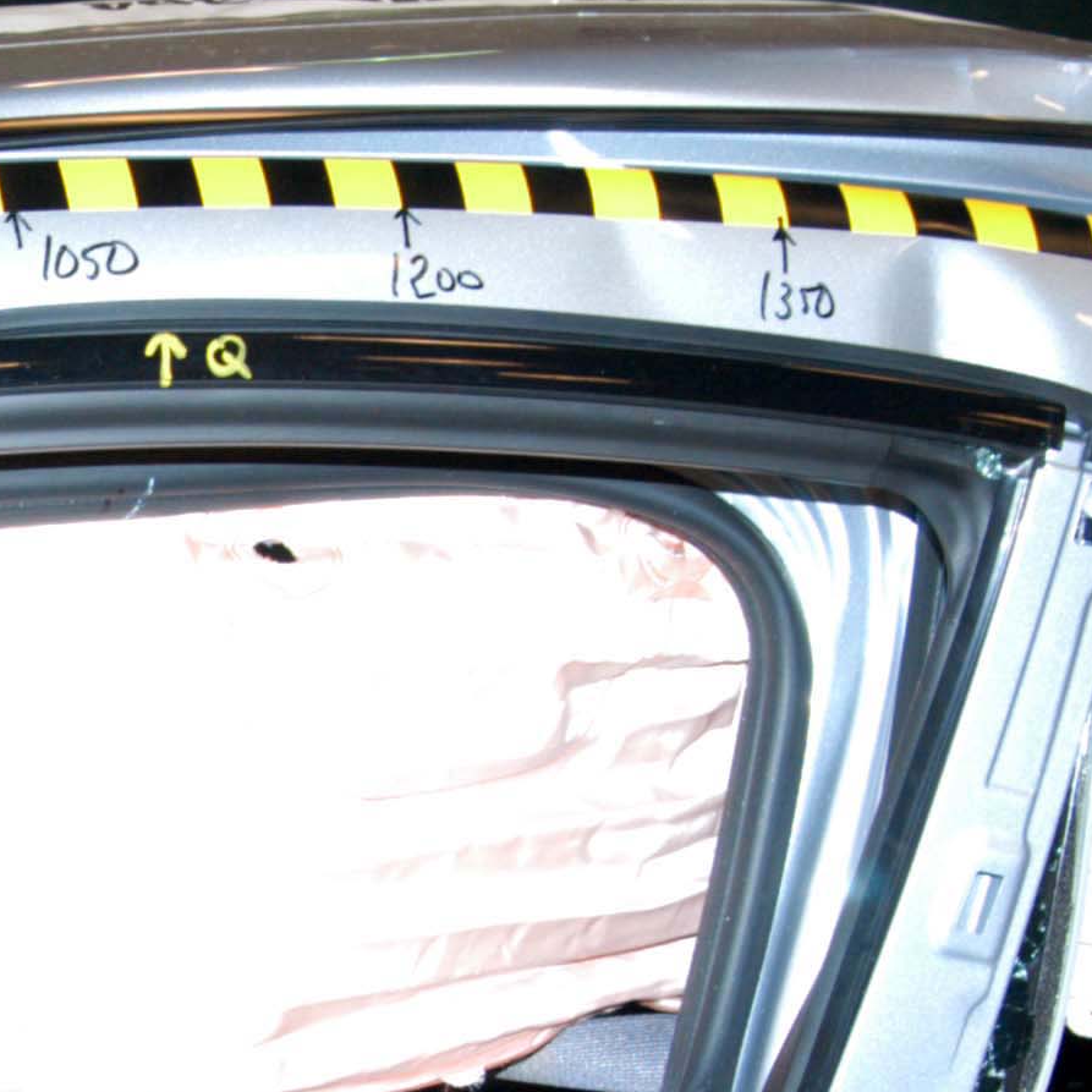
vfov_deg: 16.5
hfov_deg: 15.5
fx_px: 3676
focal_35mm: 103
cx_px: -598
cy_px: 1160
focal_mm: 24
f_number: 5.6
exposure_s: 1/60
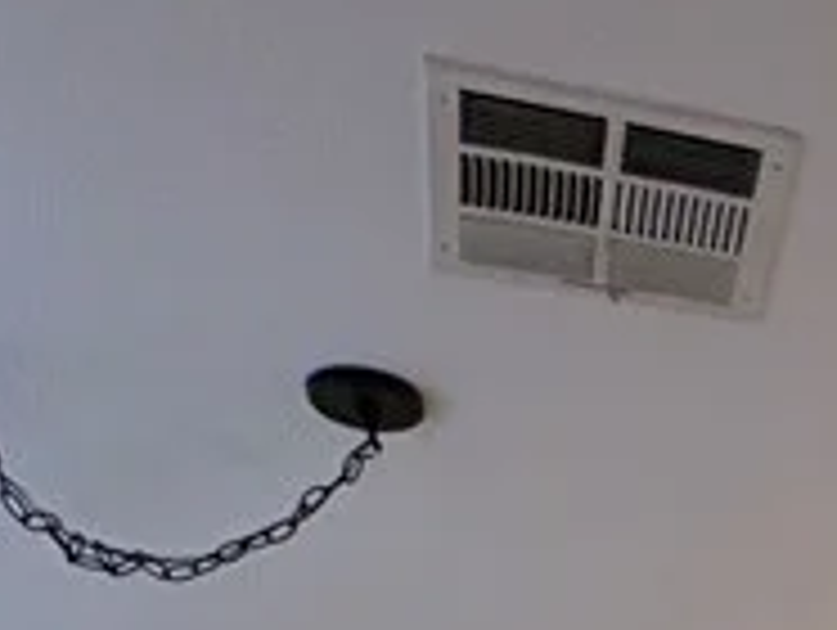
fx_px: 1864
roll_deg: -3.0
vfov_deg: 13.0
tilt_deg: -2.4
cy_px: 1629
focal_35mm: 77
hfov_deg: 19.8
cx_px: 1431
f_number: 2.2
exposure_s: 1/60
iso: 320
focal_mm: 2.22
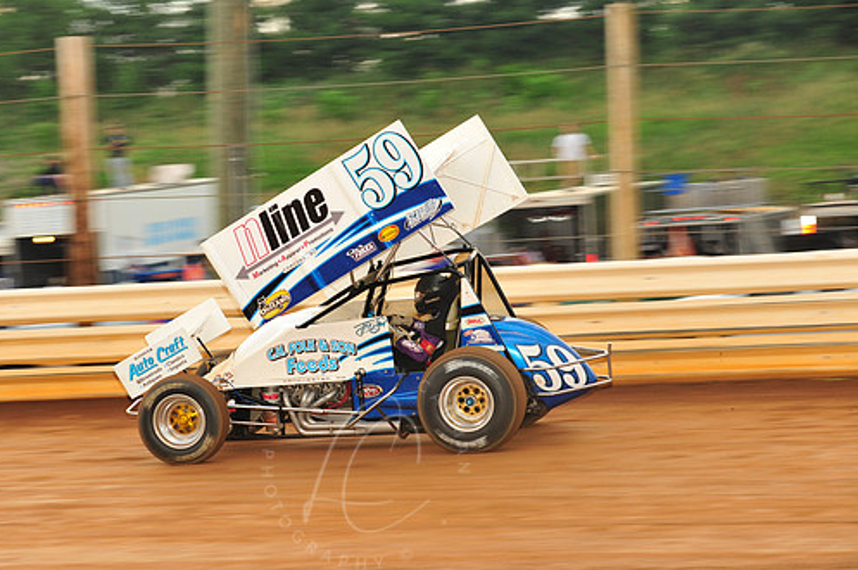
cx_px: 364
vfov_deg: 9.4
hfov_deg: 14.1
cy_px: 306
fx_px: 3475
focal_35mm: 146
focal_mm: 125
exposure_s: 1/320
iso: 800
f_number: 7.1
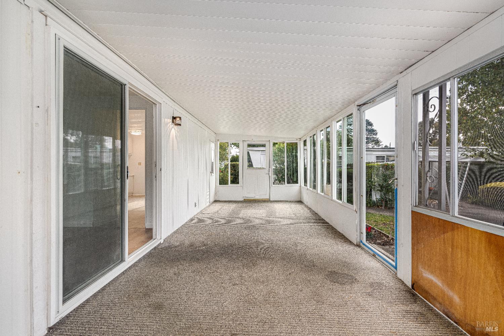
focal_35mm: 16
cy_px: 168
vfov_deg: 73.7
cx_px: 252
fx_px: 224
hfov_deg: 96.7
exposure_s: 1/125
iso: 400
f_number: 11
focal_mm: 16
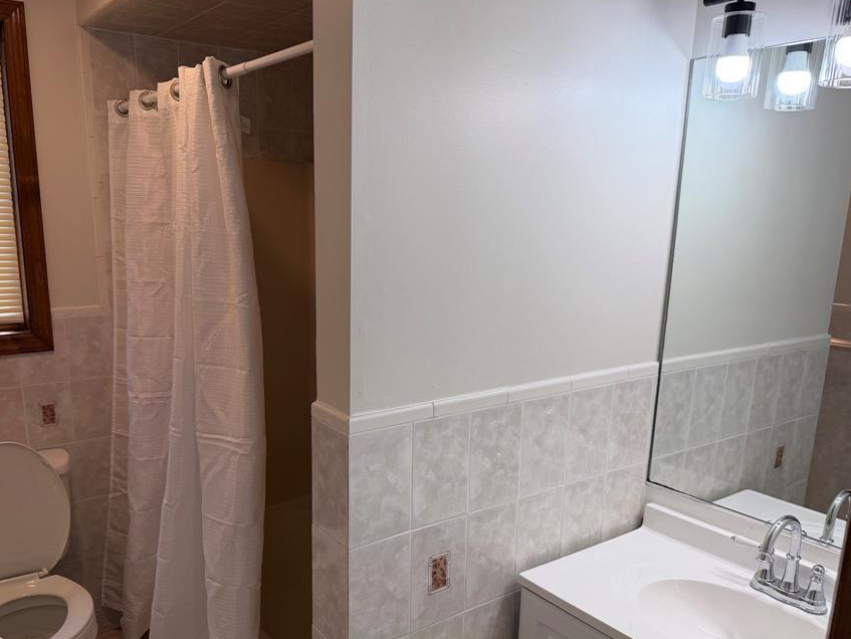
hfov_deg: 61.4
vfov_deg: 48.0
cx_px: 369
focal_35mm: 29
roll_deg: -0.5
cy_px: 375
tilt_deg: -13.4
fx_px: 713
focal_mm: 6.76
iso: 64
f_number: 1.78
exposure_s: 1/245
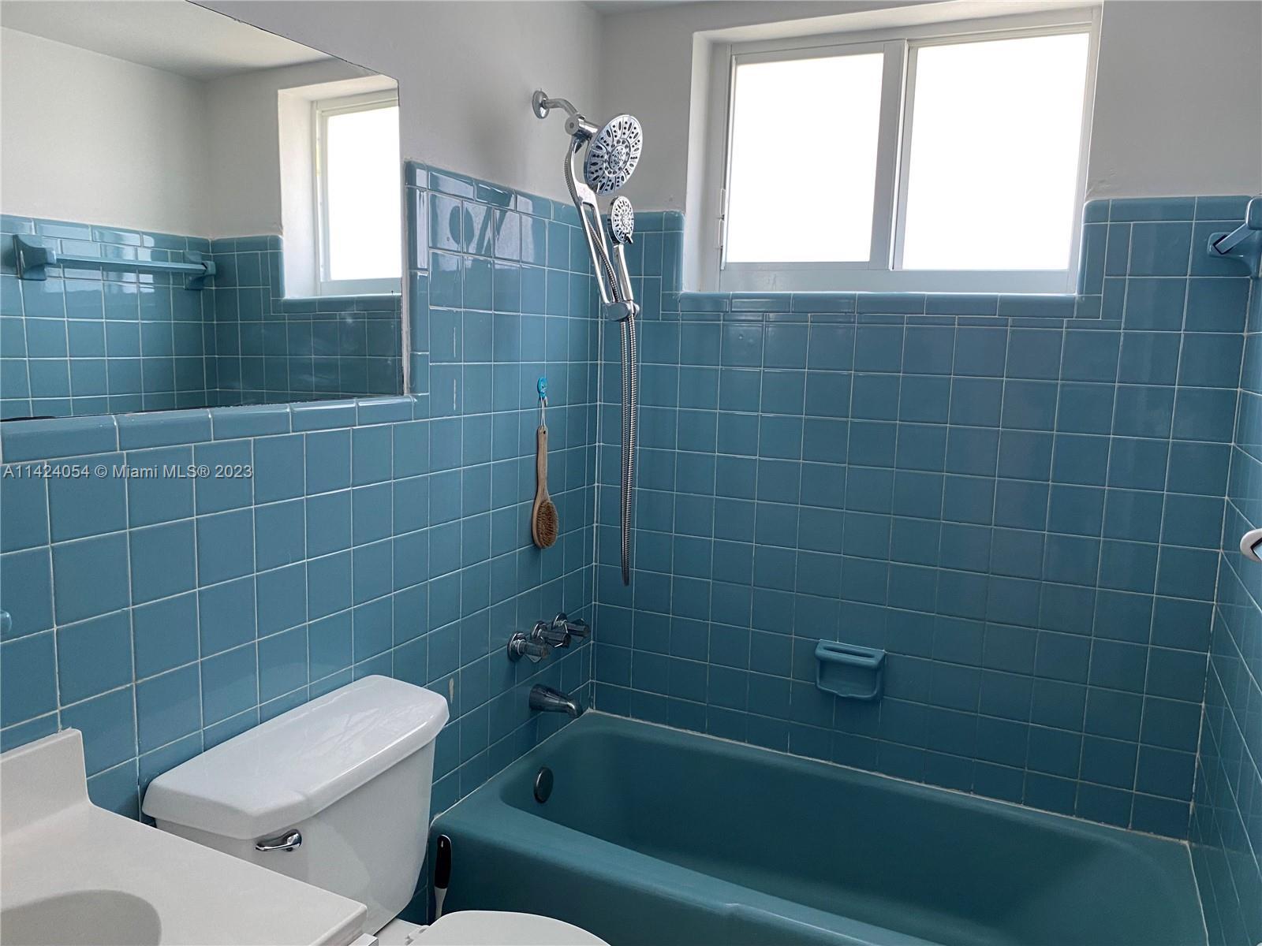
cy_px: 473
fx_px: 948
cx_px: 631
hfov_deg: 67.3
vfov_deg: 53.1
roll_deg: -1.7
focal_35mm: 26
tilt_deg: -8.8
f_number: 1.8
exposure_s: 1/60
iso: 160
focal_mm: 4.25
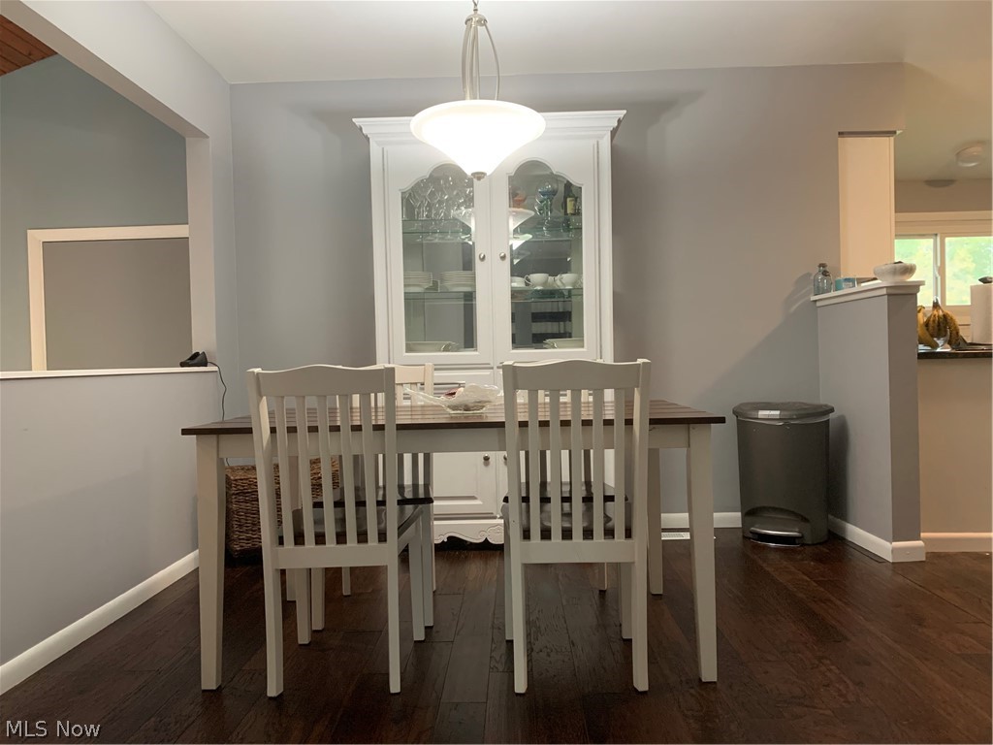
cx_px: 496
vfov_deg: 53.1
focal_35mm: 26
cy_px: 372
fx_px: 746
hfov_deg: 67.3
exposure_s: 1/60
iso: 250
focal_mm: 4.25
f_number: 1.8
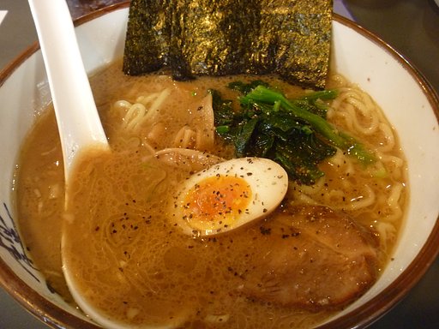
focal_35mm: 35
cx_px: 220
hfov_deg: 52.6
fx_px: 444
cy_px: 164
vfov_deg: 40.7
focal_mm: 6.3
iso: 400
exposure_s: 1/15
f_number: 3.5
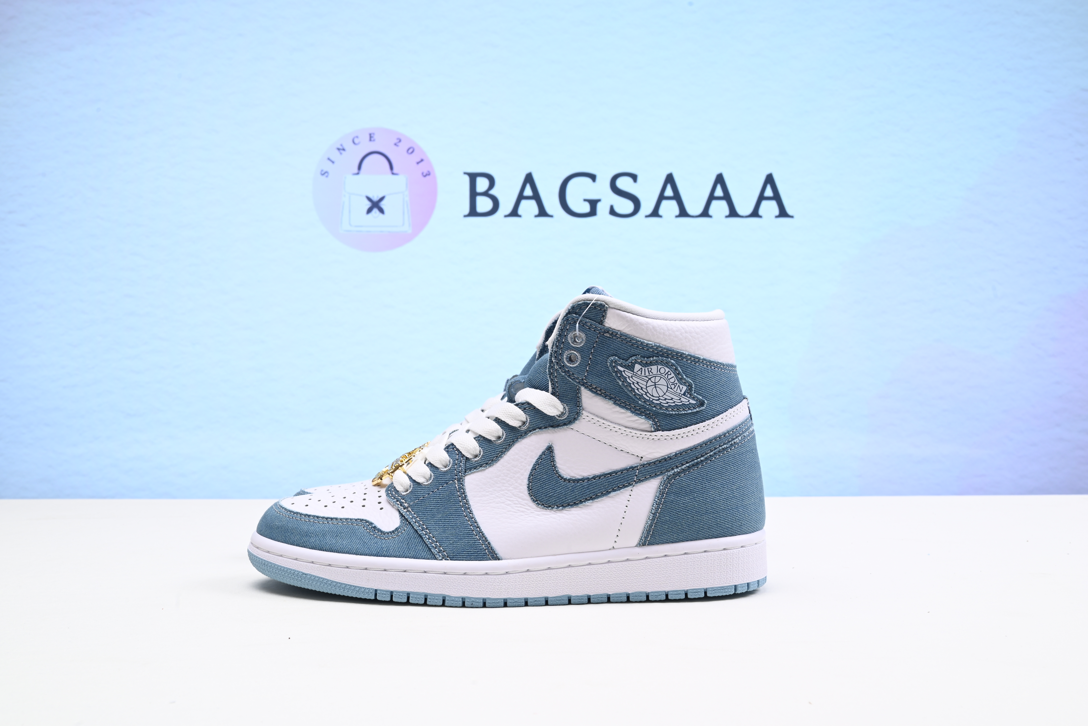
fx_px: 1149
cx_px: 544
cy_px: 363
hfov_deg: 50.7
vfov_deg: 35.1
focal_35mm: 38
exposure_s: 1/2
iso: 100
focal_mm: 38
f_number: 16
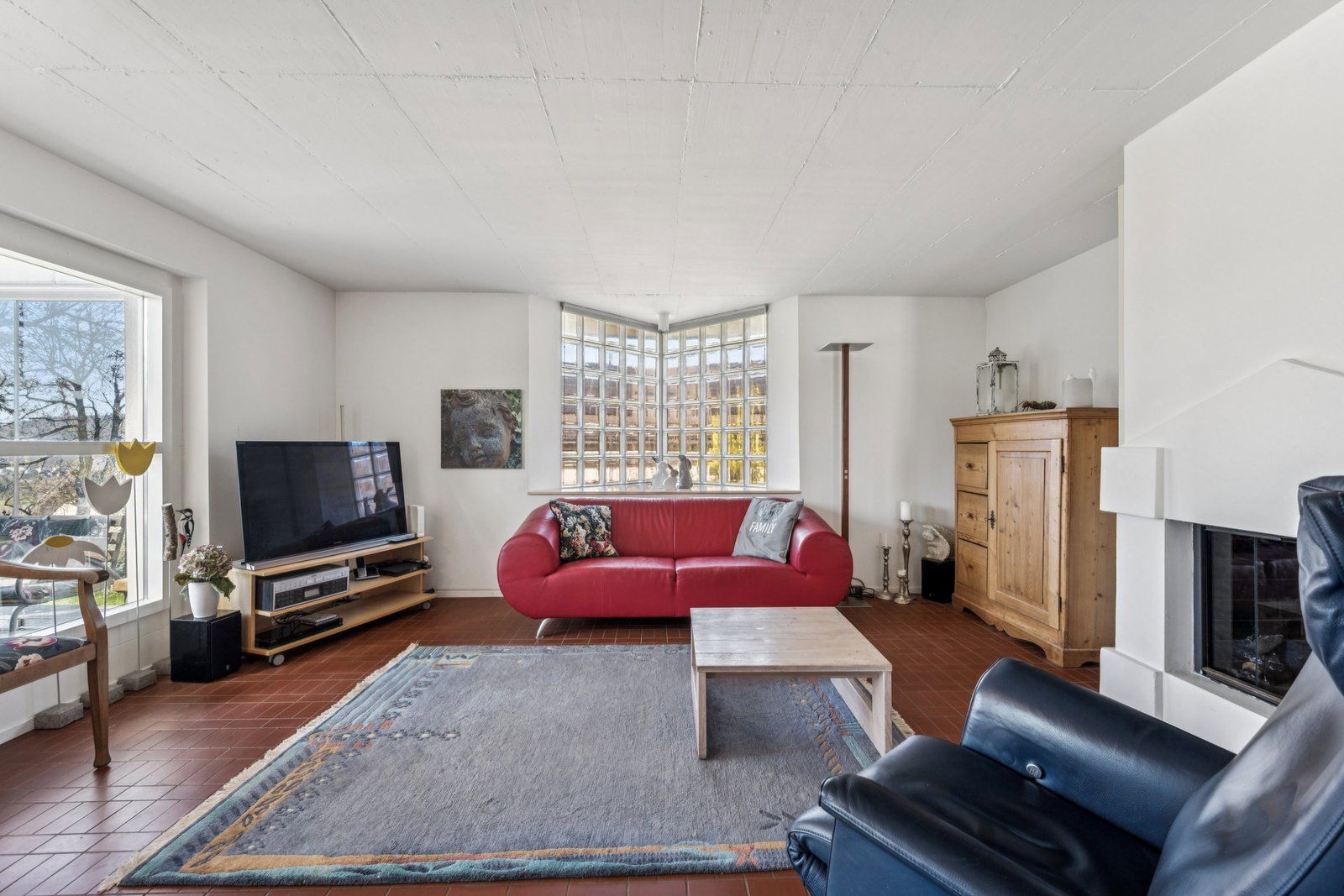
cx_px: 672
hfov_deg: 100.4
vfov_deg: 77.3
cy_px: 448
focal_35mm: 15
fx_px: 560
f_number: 9
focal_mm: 15
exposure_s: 1/13
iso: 200
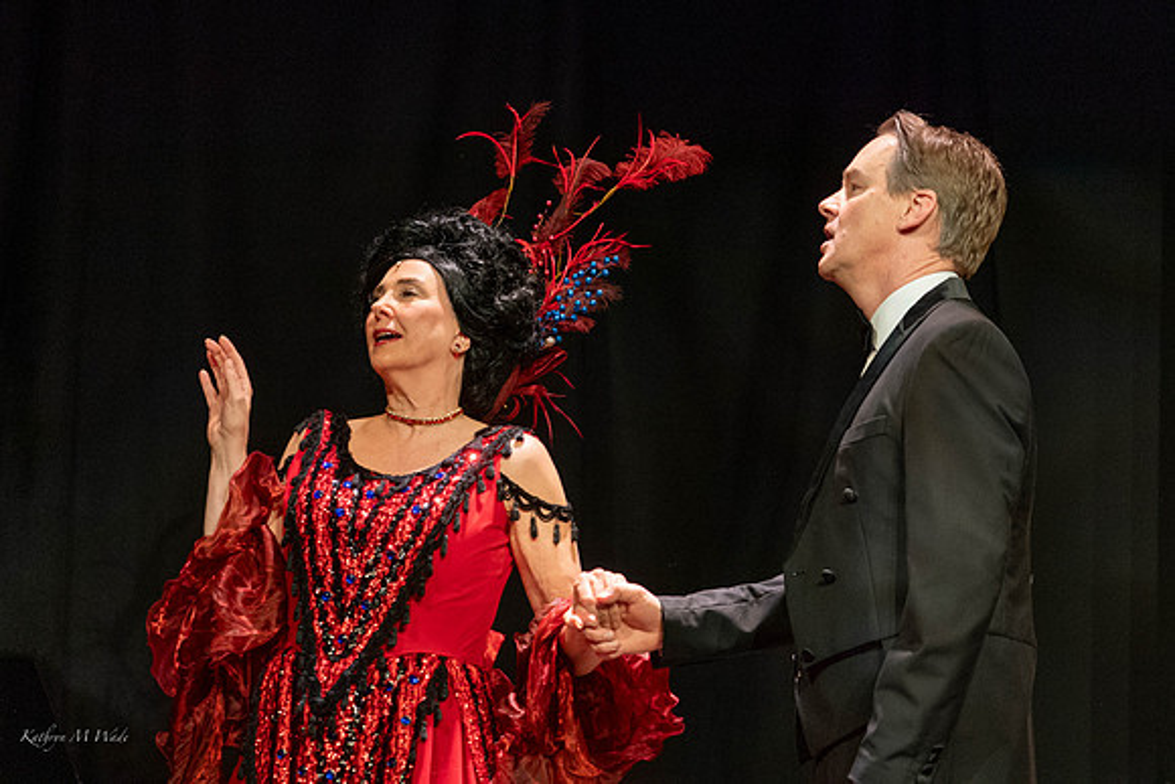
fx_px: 4387
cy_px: 345
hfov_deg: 15.3
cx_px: 542
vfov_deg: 10.2
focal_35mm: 134
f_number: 6.3
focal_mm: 120
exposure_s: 1/160
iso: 2500
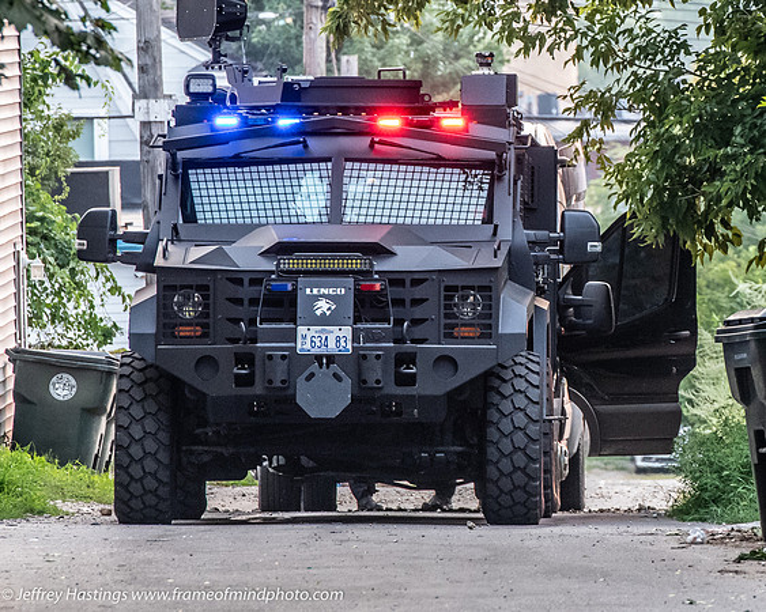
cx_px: 686
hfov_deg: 3.7
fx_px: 11968
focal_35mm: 528
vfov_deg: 2.9
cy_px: 231
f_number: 5.6
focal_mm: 200
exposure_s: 1/250
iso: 2000
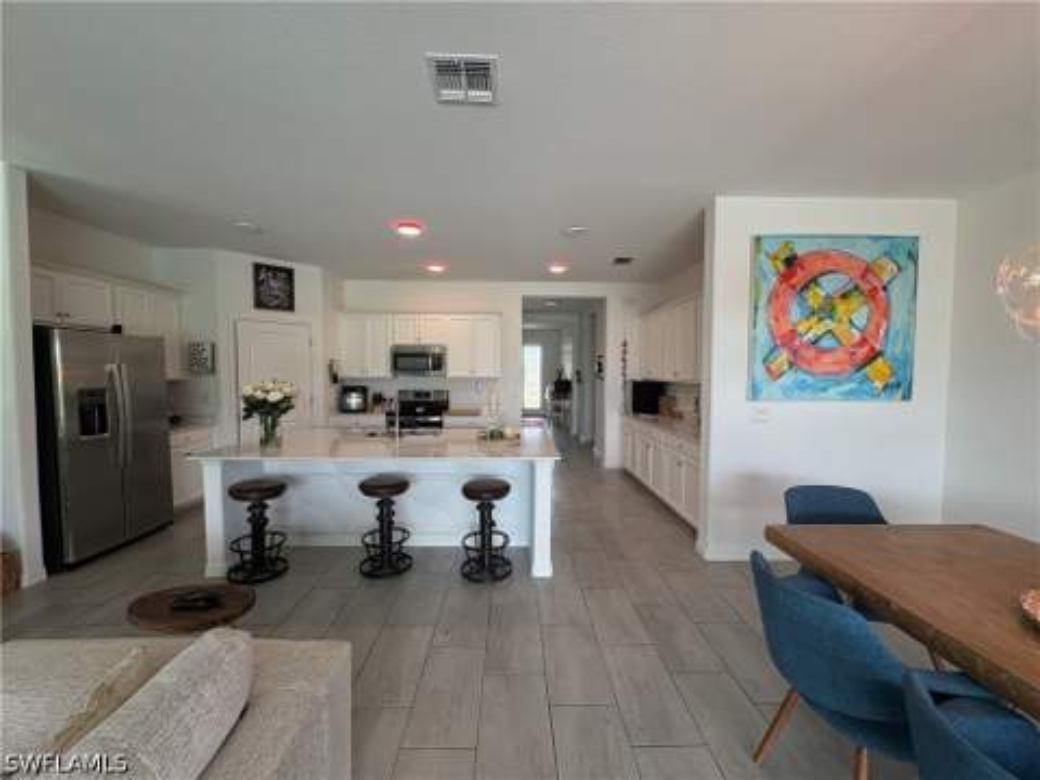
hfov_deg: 102.1
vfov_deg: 85.7
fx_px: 421
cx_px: 520
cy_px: 390
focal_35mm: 14
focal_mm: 2.22
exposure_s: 1/120
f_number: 2.2
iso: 160
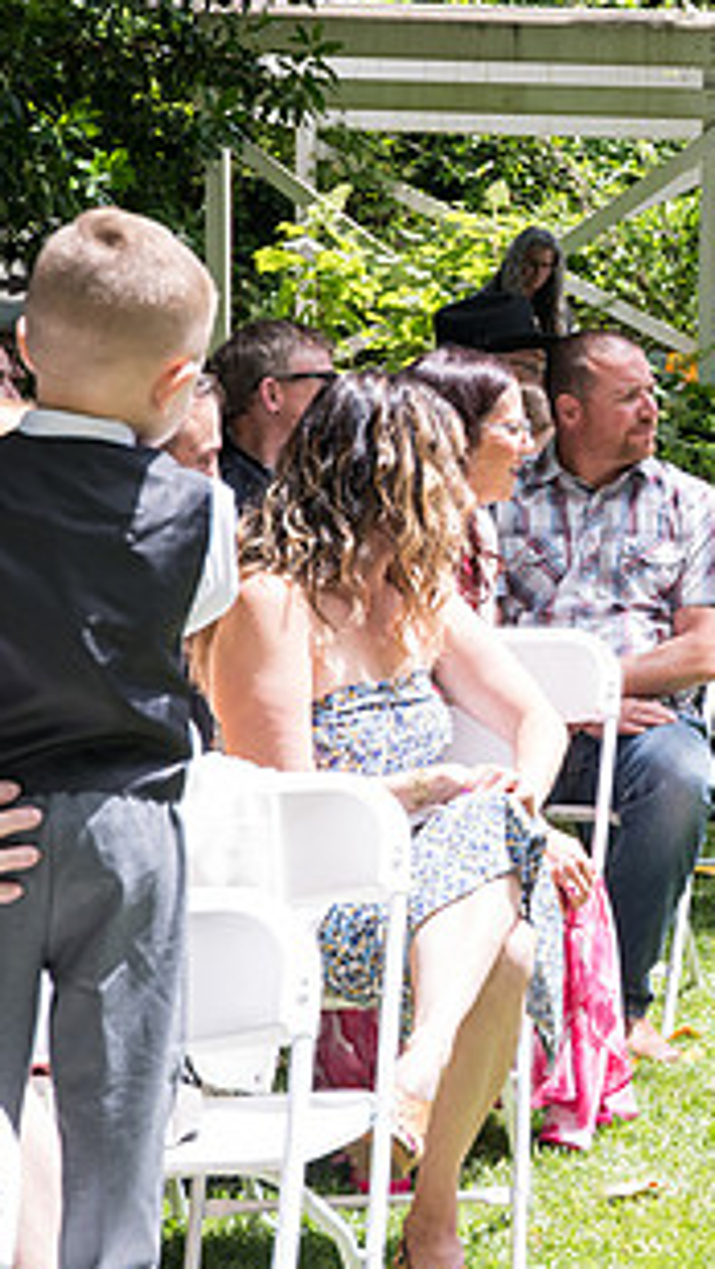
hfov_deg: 10.5
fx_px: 3704
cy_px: 515
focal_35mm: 110
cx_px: 1155
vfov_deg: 19.4
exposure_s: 1/400
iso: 640
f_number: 7.1
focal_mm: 56
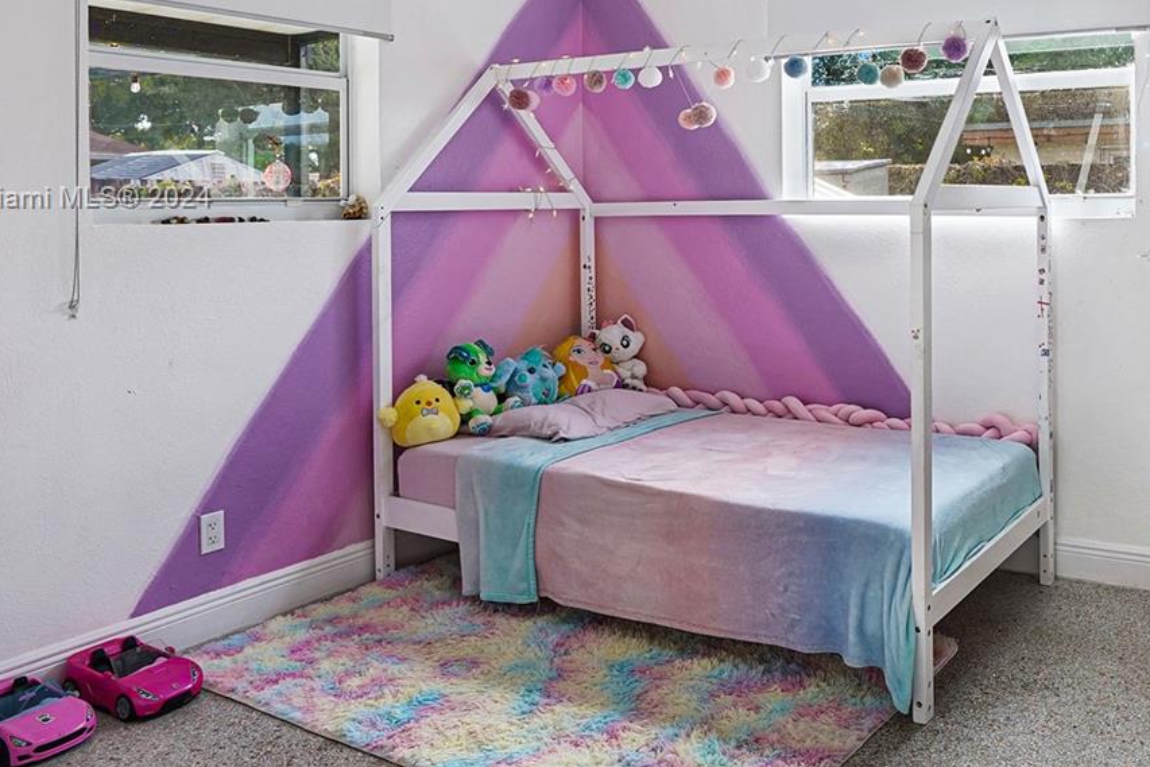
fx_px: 958
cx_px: 859
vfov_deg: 42.4
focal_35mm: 30
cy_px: 200
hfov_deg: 58.8
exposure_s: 1/160
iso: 320
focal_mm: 16
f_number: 4.5
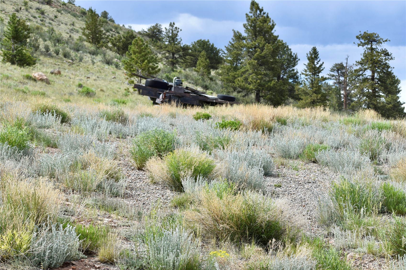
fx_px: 1184
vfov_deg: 13.0
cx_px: 203
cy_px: 135
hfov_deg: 19.5
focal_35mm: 105
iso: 200
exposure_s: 1/400
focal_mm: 70
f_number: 10
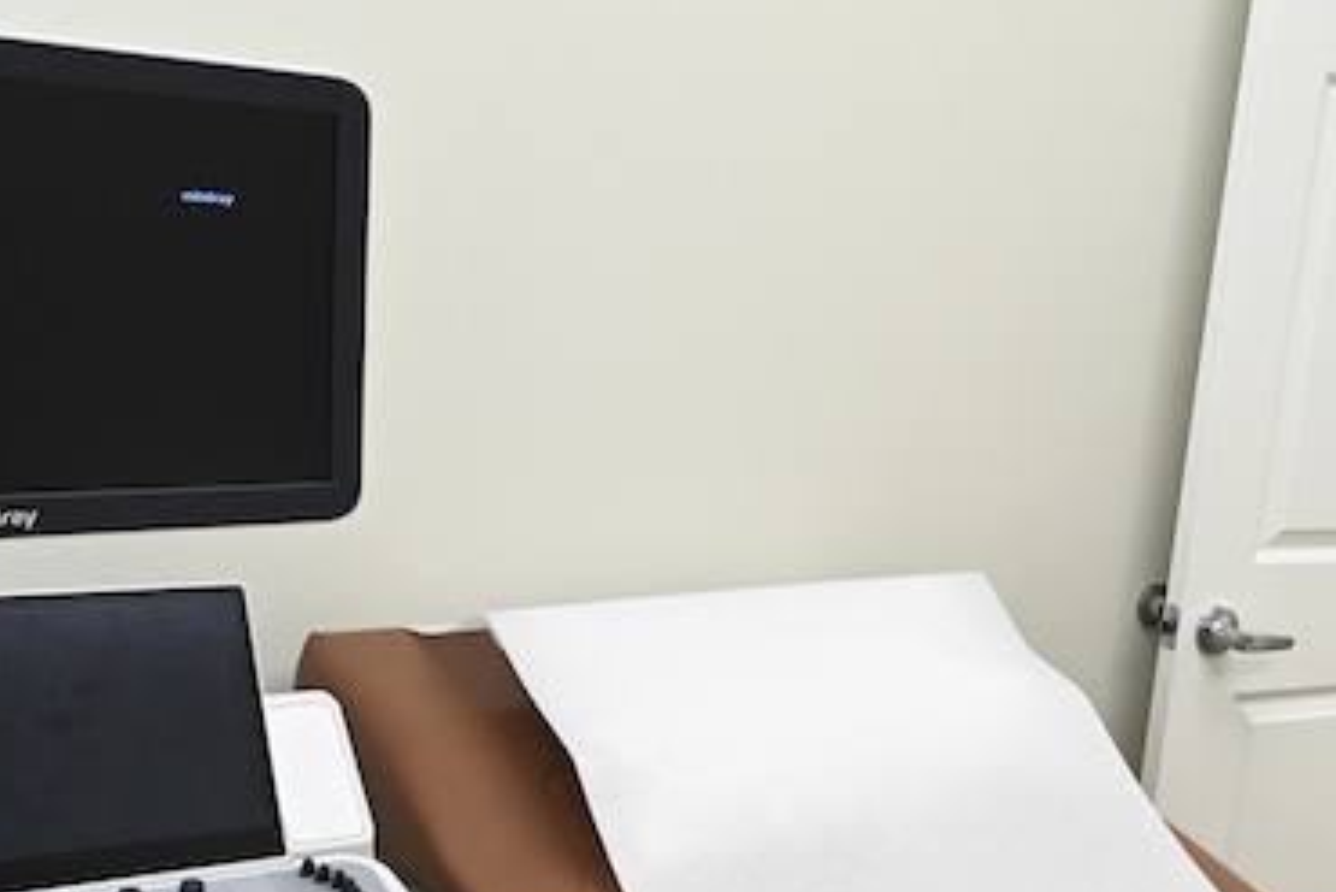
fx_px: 1745
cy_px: 843
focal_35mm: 47
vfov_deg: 27.4
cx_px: 1170
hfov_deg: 39.3
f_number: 5.6
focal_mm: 17
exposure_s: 1/320
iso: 3200
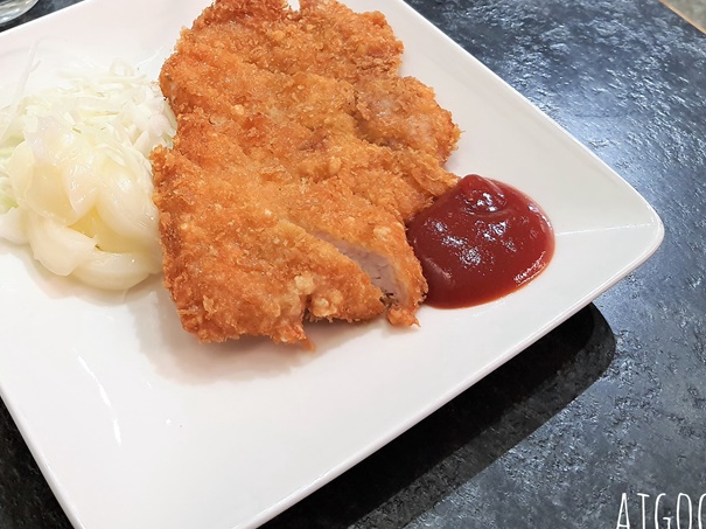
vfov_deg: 32.8
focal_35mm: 43
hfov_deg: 42.3
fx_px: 876
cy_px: 118
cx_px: 165
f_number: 1.7
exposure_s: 1/40
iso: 250
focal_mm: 4.32
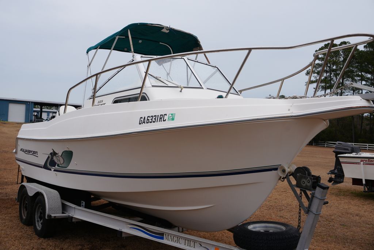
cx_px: 187
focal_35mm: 39
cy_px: 125
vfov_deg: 34.2
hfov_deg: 49.5
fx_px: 405
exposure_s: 1/125
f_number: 10
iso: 100
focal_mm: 26
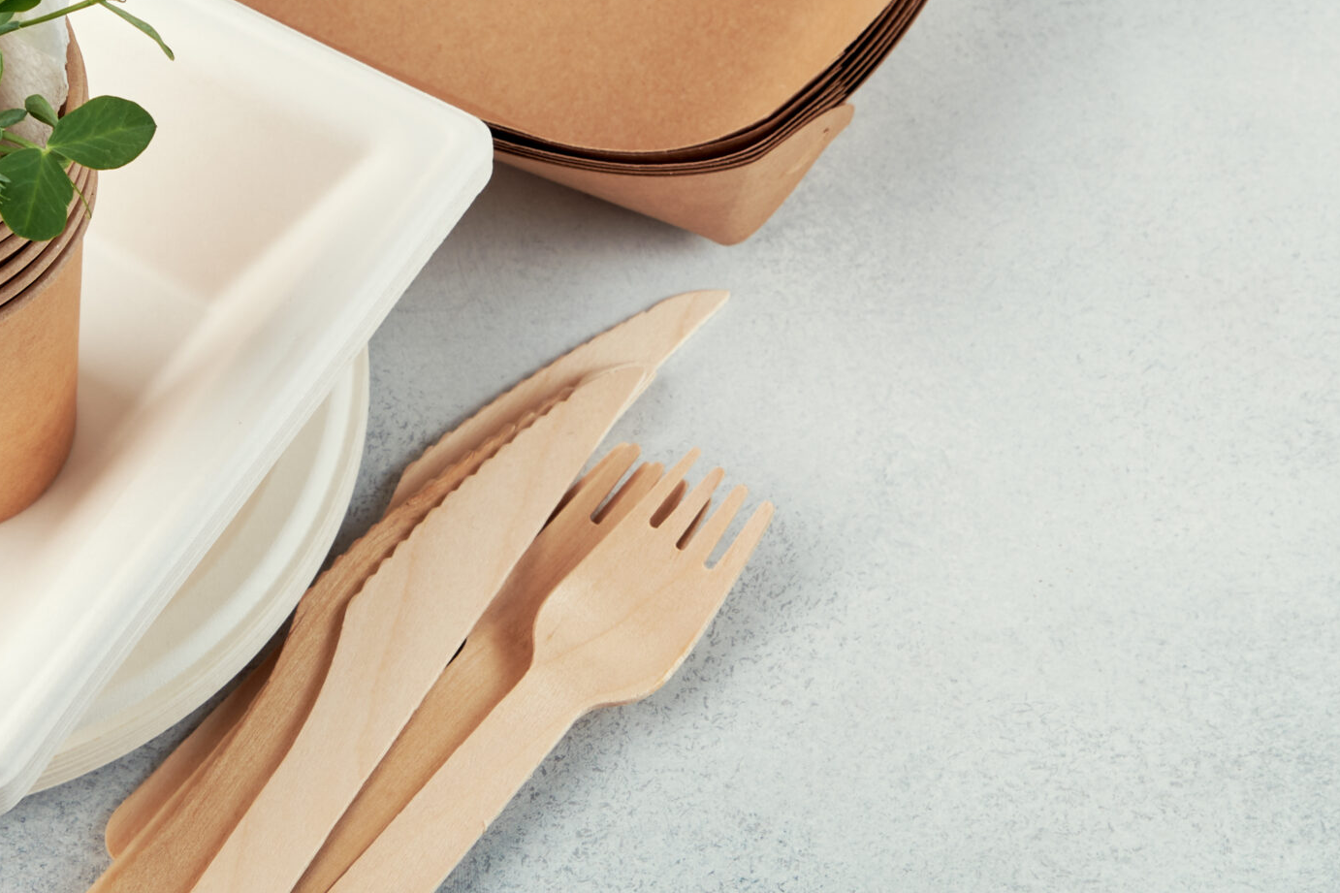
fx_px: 4205
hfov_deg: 18.1
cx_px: 530
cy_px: 255
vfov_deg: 12.1
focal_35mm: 113
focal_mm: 40.7
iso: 200
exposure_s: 1/180
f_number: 10
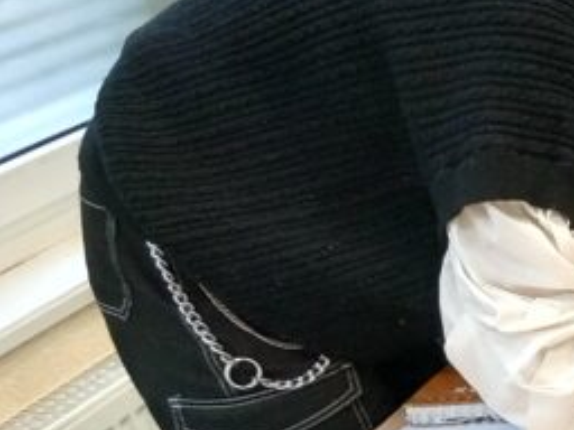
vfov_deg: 13.7
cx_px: 1146
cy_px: 152
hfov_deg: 14.9
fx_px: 1791
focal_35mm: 108
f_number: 1.8
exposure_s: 1/33
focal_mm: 4
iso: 200
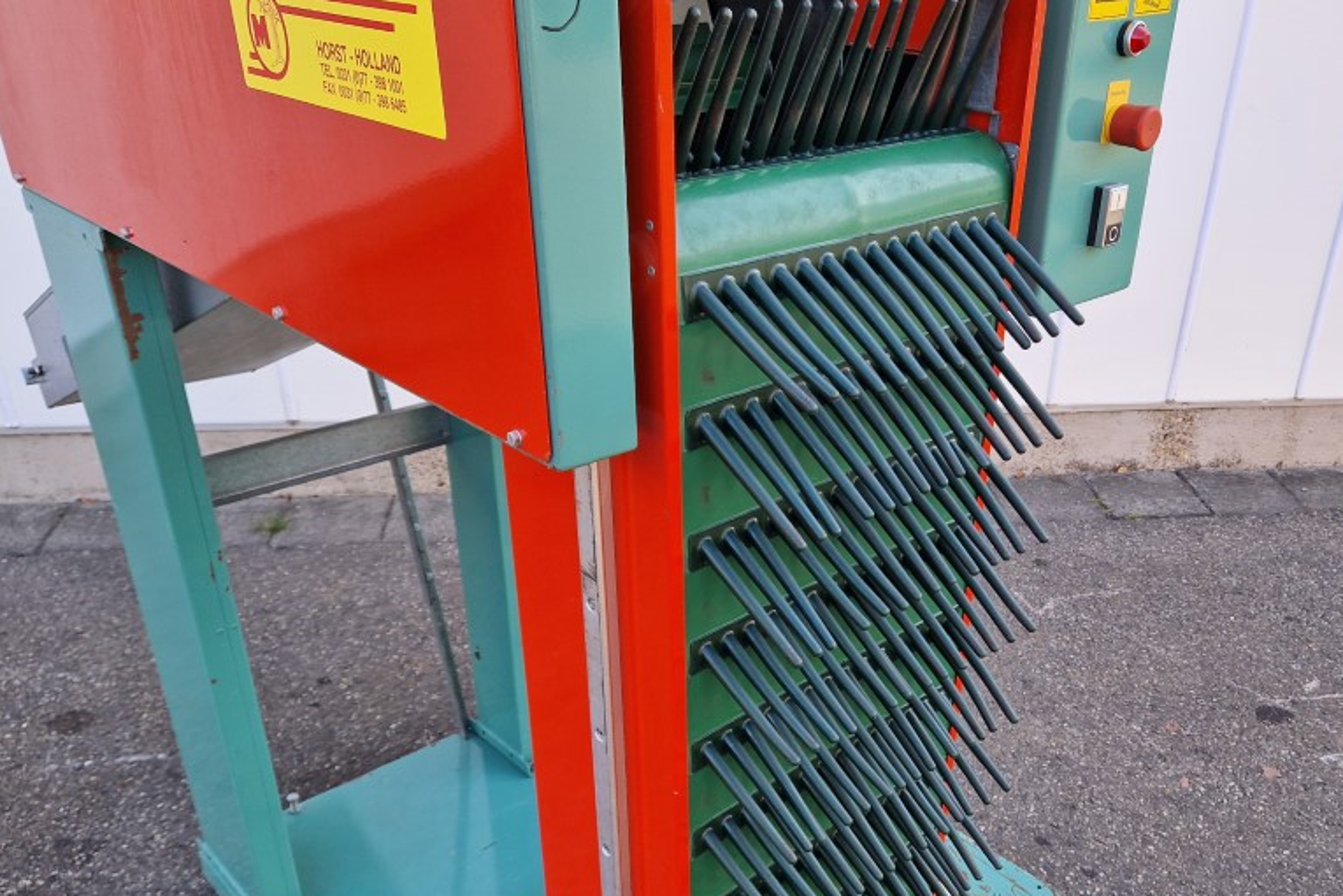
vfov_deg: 40.7
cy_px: 576
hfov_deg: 58.3
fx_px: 1194
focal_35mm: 32
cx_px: 799
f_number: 1.8
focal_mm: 5.4
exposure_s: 1/180
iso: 50
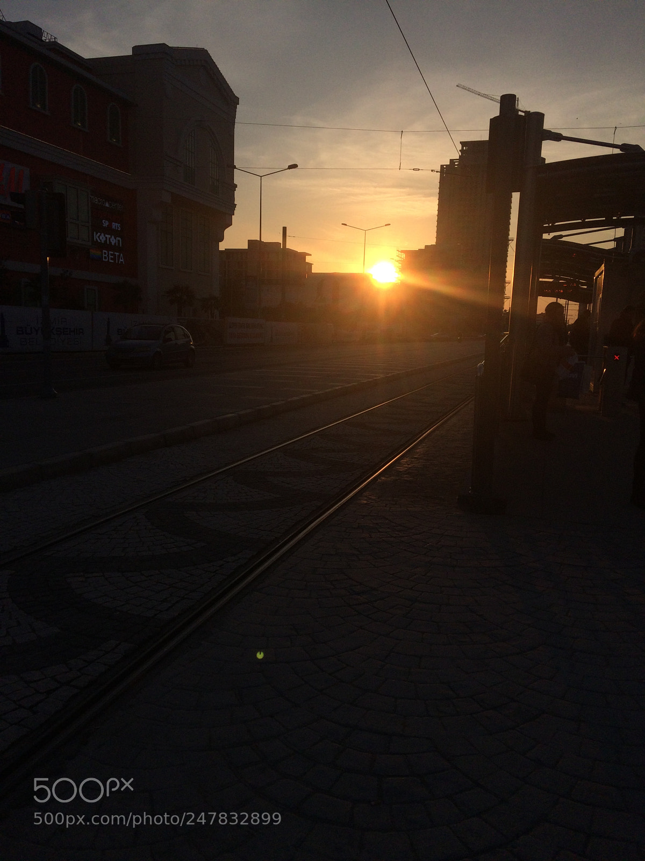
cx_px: 322
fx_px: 720
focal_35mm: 29
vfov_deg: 61.7
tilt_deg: -9.6
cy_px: 430
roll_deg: -1.4
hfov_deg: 48.2
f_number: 2.2
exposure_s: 1/6849
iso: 32
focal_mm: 4.15
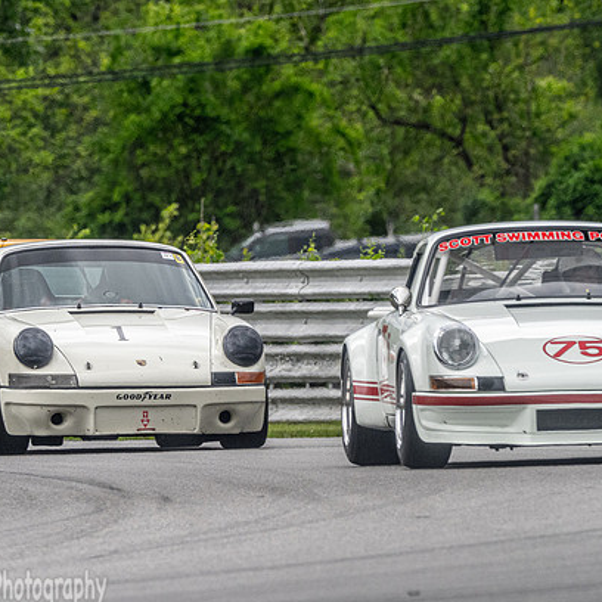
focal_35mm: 1156
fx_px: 22745
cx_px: 284
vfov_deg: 1.5
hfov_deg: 1.5
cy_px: 328
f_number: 8
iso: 400
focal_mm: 420
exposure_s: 1/1000
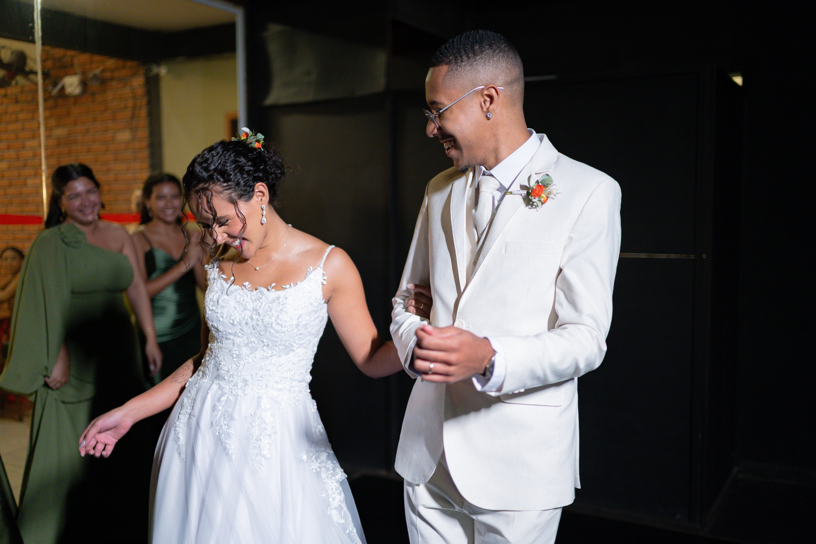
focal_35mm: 35
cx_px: 408
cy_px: 272
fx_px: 793
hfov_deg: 54.4
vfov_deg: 37.9
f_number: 1.4
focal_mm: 35
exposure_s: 1/400
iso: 2000
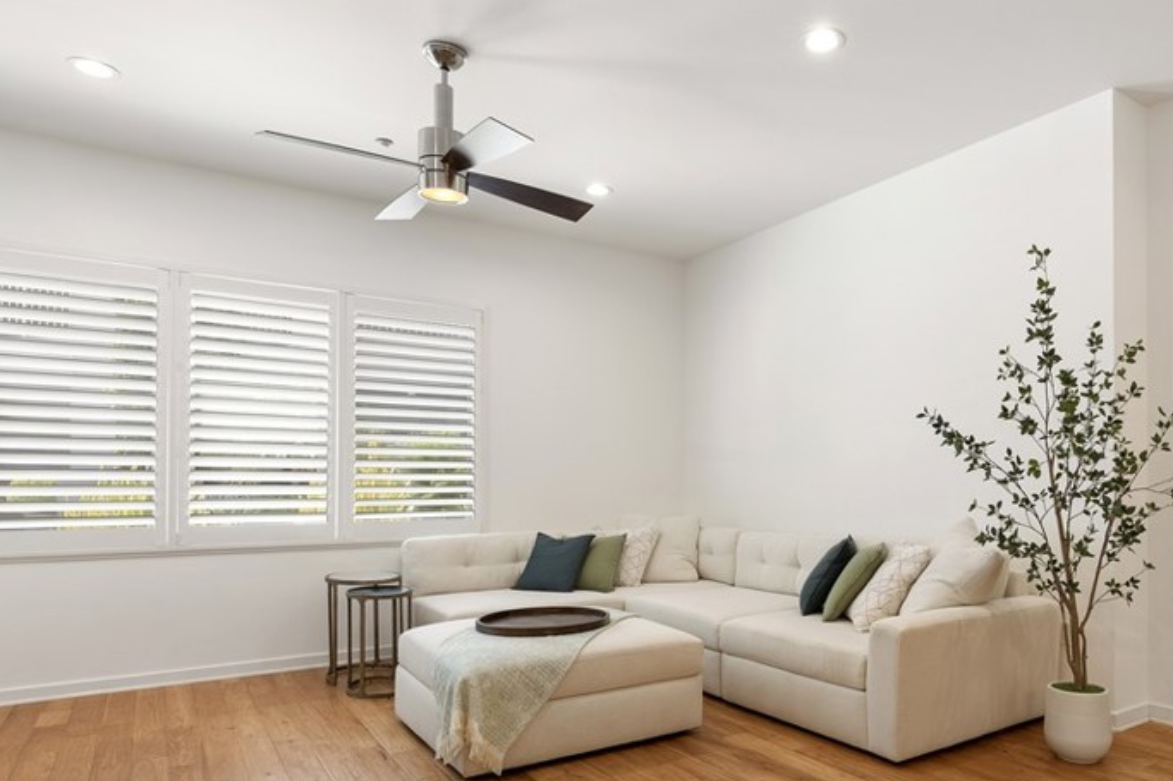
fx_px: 782
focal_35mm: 24
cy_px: 483
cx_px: 773
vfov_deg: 52.6
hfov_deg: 71.8
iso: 320
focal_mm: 16
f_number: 9
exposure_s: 1/1.25
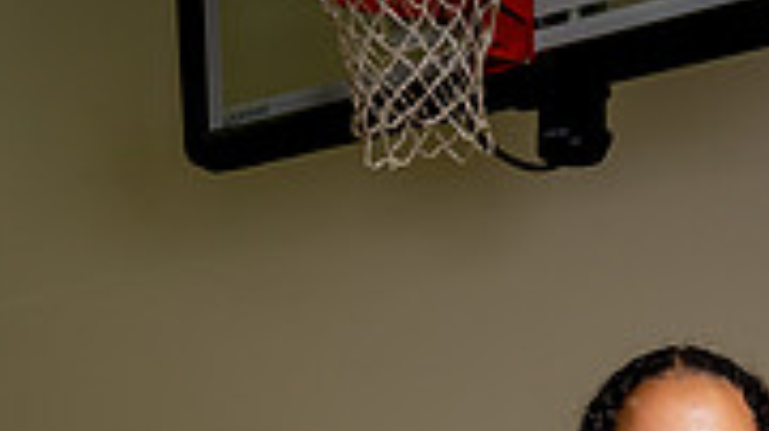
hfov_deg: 26.1
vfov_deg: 12.6
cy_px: 943
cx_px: 615
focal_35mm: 80
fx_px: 1630
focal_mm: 30.5
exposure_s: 1/200
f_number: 7.1
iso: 640
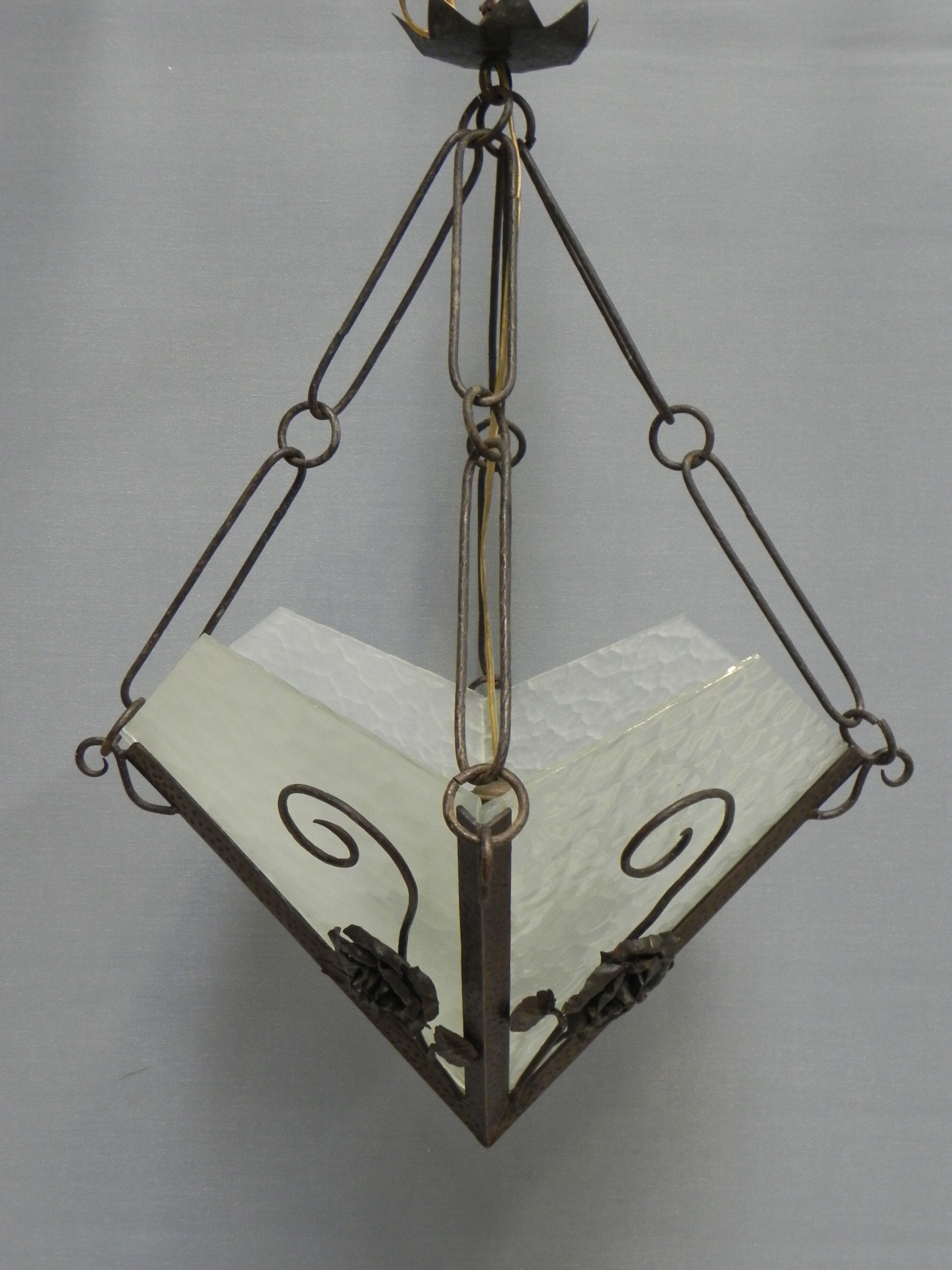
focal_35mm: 41
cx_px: 476
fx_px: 1503
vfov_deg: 45.8
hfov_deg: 35.1
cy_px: 635
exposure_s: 1/12.7
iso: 400
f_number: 3.2
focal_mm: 7.3
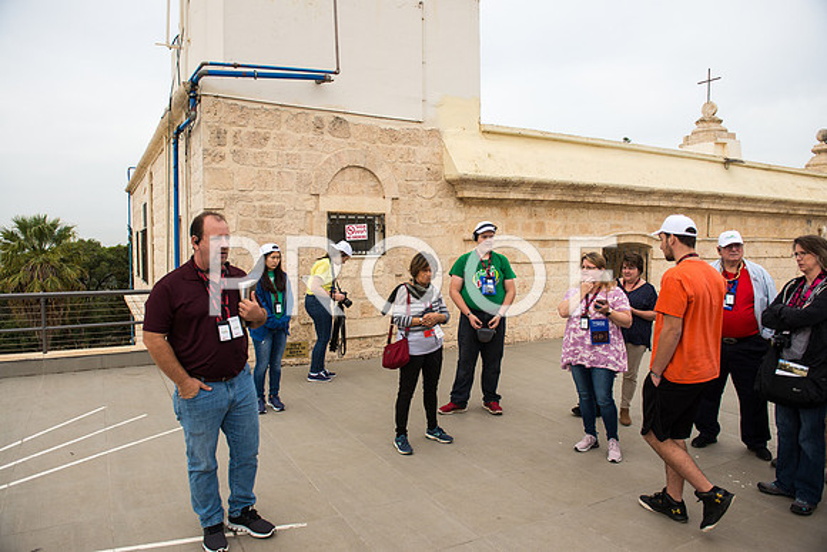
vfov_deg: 53.2
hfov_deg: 73.7
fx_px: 551
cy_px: 276
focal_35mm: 24
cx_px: 414
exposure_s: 1/800
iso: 100
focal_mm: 24
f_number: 3.5
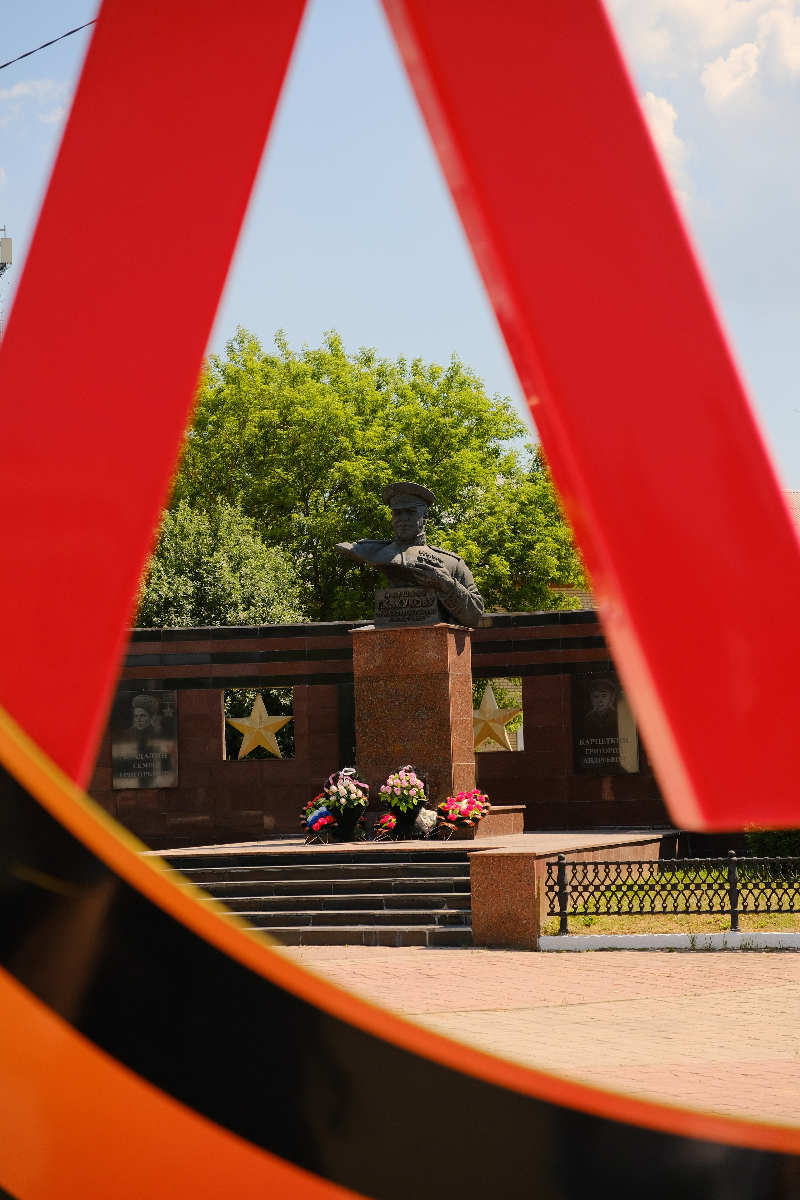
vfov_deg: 30.1
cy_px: 600
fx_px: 2233
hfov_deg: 20.3
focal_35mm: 67
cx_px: 400
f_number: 4
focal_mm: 44.6
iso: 640
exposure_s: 1/3200
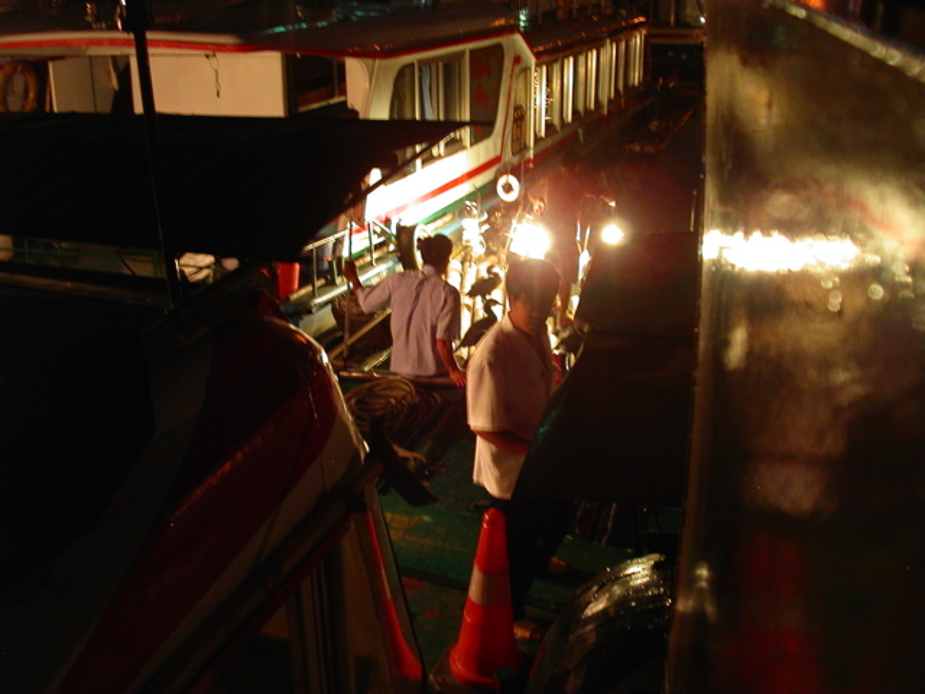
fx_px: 1015
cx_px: 462
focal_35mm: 38
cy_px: 347
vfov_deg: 37.7
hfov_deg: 49.0
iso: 200
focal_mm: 7.8
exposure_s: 1/2
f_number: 2.8
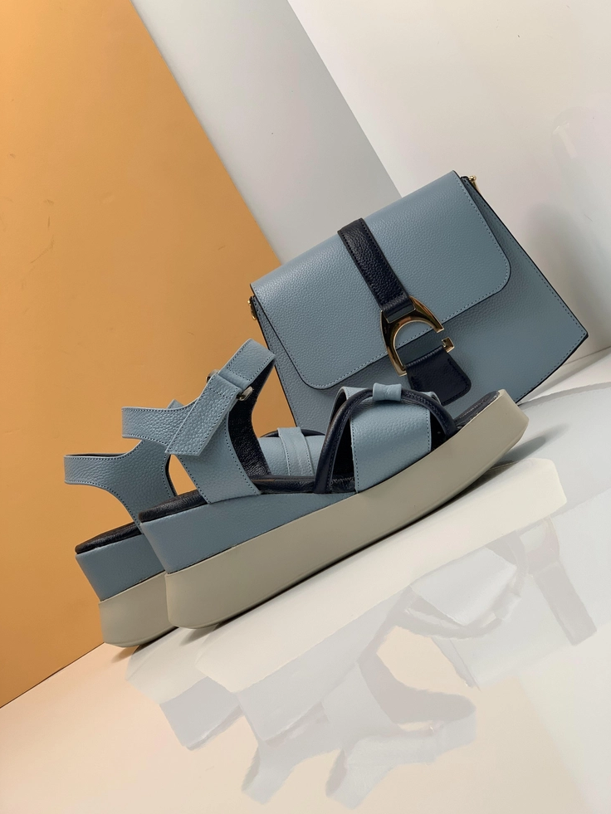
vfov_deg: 36.2
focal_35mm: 53
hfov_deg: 27.5
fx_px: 1247
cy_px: 402
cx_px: 306
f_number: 2.4
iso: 25
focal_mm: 6
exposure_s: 1/100
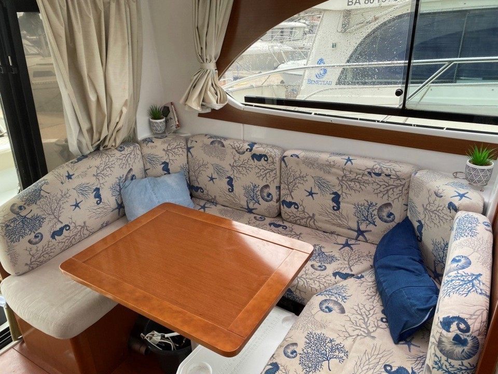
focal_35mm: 26
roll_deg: +4.3
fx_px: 374
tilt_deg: -24.1
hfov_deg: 67.3
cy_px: 187
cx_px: 249
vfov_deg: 53.1
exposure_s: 1/121
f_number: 1.8
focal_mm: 4.25
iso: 50
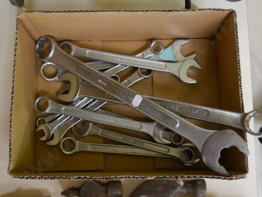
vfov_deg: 32.9
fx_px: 333
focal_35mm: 44
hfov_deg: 42.9
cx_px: 131
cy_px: 98
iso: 3200
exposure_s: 1/8
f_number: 4.8
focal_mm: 22
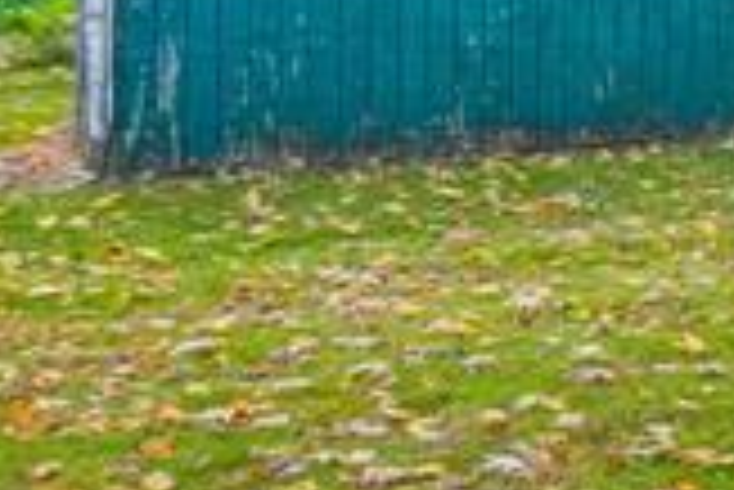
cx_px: 2193
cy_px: -108
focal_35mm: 94
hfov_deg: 11.6
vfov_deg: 14.1
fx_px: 1918
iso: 100
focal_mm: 10
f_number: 8
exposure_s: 1/60
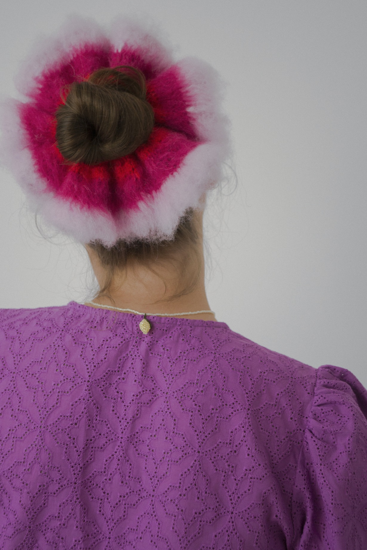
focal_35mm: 82
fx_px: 1262
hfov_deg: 16.5
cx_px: 184
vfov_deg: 24.6
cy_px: 275
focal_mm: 55
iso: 280
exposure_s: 1/80
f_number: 5.6
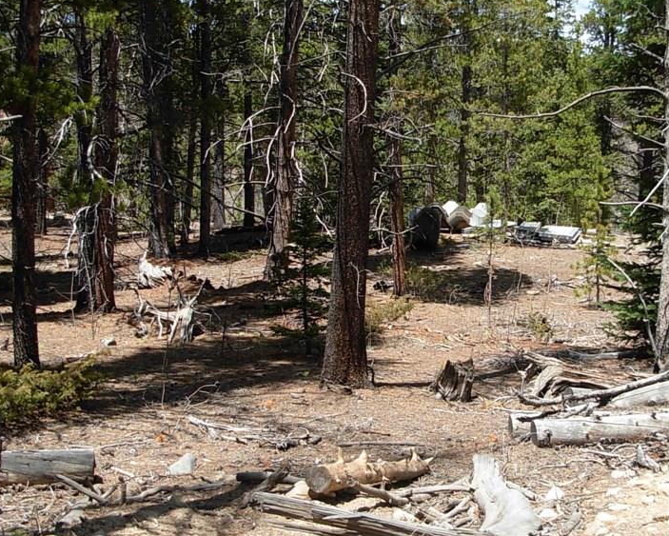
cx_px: 450
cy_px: 248
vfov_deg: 28.1
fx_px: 1070
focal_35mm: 54
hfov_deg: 34.4
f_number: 2.9
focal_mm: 6.3
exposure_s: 1/609
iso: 79
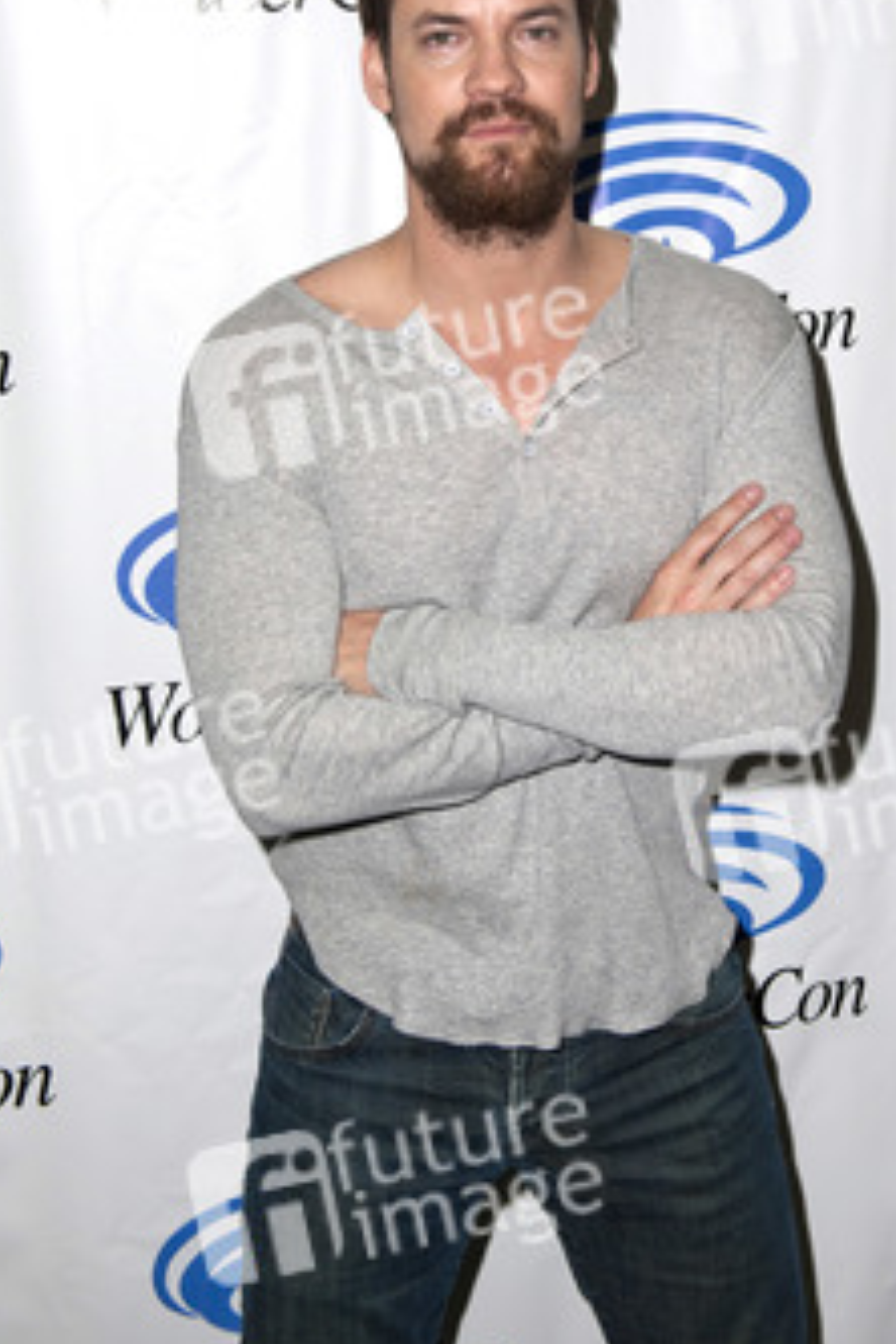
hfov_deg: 28.0
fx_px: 1792
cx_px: 515
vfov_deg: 41.0
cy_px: 585
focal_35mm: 48
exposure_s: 1/400
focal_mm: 40
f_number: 4.5
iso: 400
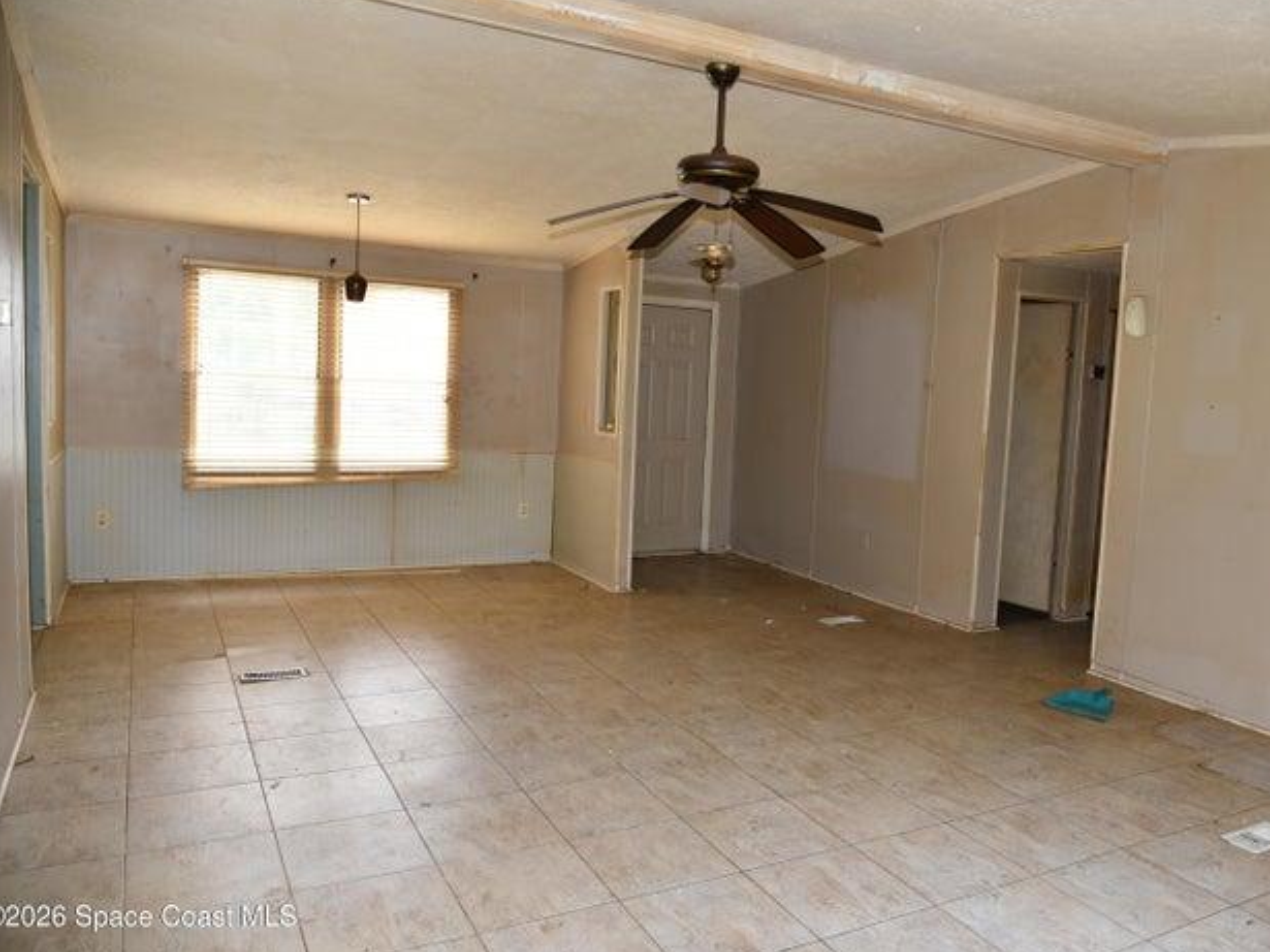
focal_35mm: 27
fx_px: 990
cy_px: 467
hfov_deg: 65.0
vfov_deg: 51.3
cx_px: 724
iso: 800
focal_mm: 24
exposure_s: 1/80
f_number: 4.5
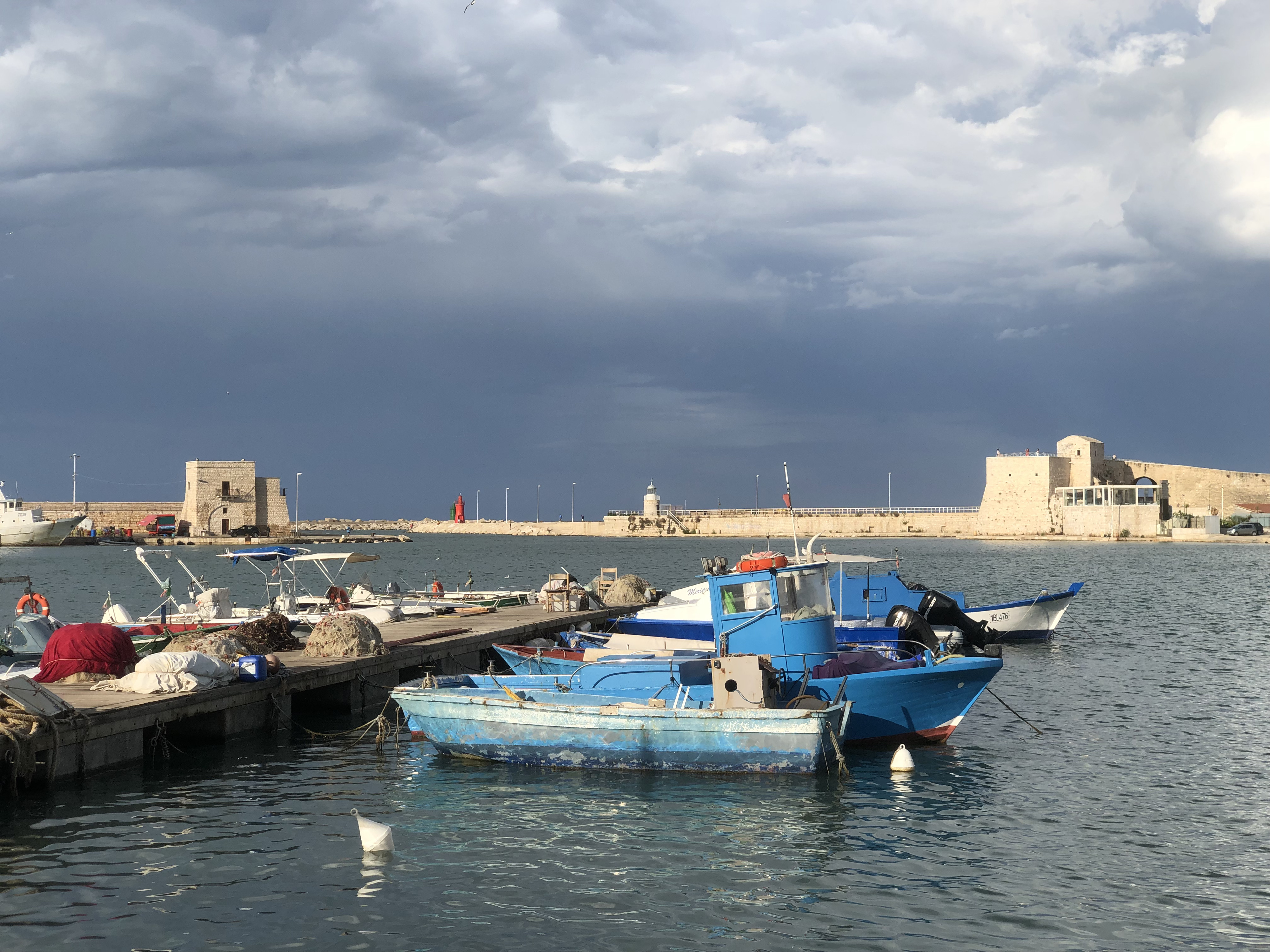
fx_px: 1908
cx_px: 635
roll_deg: +0.8
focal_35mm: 52
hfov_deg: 36.8
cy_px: 476
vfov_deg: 28.0
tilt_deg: +0.9
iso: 16
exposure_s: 1/1473
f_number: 2.4
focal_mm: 6
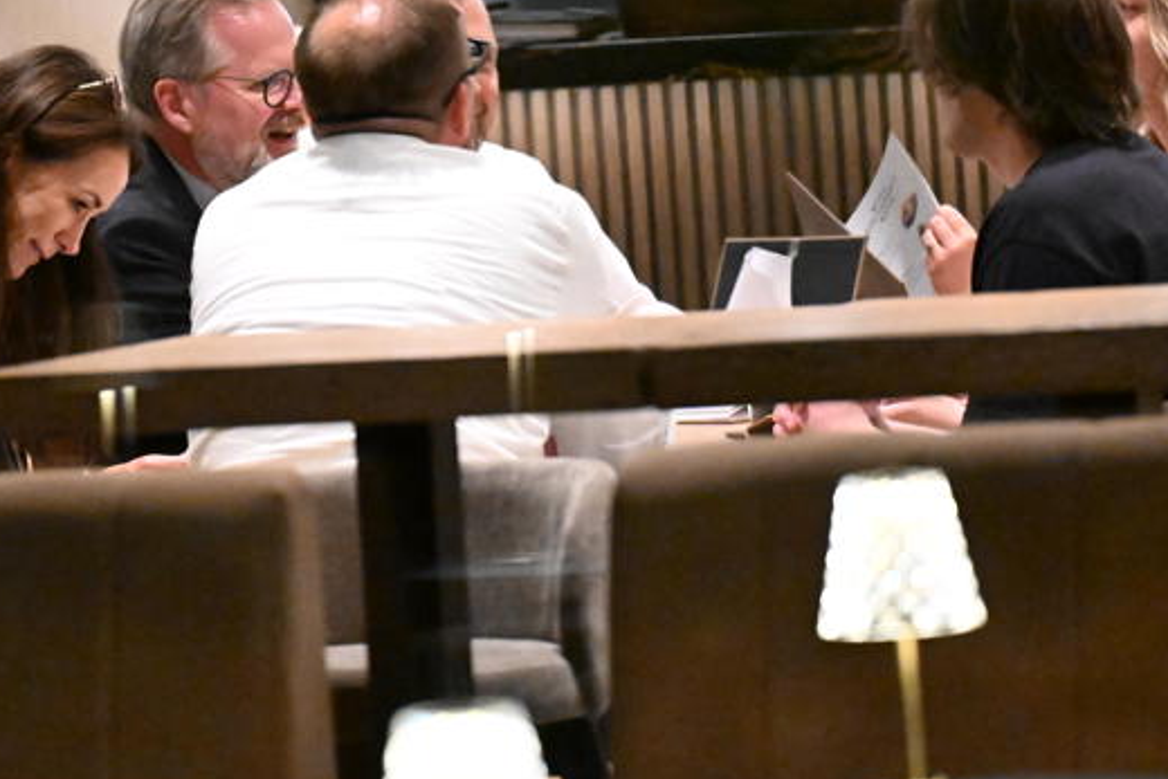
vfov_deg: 3.5
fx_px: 12916
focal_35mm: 398
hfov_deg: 5.2
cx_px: 487
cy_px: 296
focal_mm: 200
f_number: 2.8
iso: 20000
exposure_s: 1/640
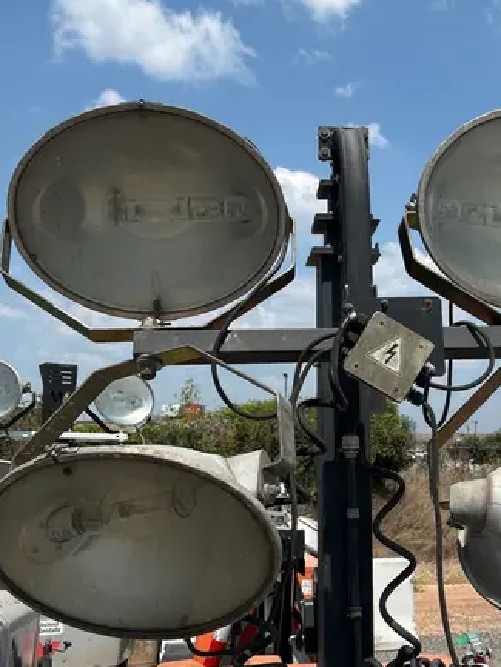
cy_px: 344
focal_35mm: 44
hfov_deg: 32.5
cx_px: 344
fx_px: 849
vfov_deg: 42.9
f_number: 1.5
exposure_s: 1/5882
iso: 50
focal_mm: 5.7
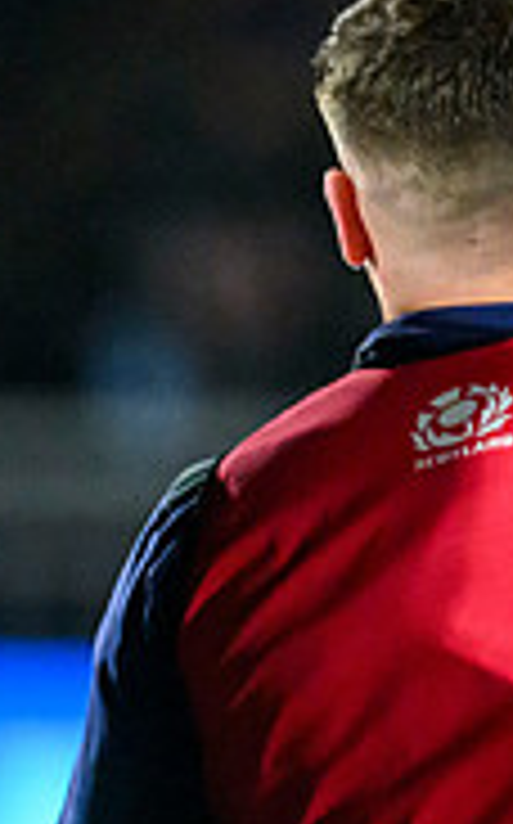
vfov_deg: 0.9
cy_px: 693
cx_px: -731
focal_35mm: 2217
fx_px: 49710
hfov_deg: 0.6
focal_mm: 560
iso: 8000
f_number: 4
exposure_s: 1/500
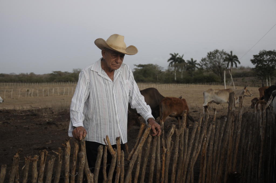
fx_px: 333
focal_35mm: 44
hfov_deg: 45.0
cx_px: 138
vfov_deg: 30.8
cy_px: 92
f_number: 3.8
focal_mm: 29
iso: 1250
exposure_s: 1/40
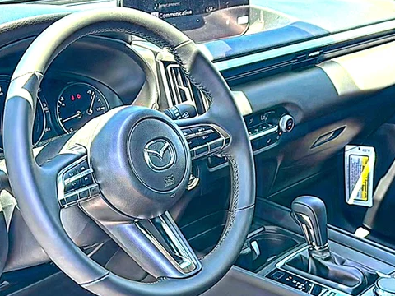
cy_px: 180
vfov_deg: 27.0
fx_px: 616
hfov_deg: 35.5
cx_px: 211
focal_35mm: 54
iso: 125
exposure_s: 1/234
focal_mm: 6.86
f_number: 1.78
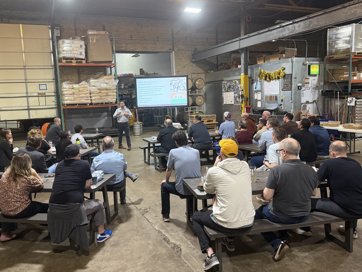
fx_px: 293
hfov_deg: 63.3
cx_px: 166
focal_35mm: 28
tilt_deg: -4.6
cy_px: 126
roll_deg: +2.5
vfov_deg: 49.7
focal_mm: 6.76
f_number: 1.78
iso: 320
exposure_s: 1/60
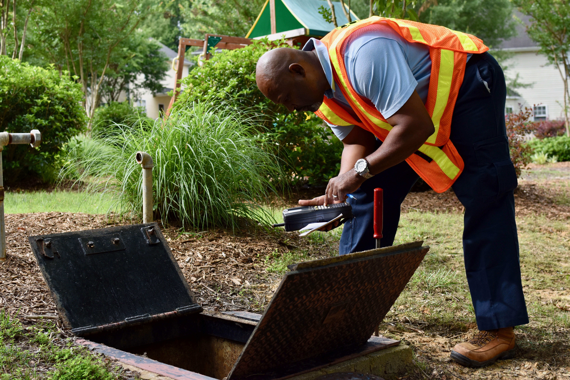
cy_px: 190
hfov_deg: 37.9
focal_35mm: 52
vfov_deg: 25.8
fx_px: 831
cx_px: 285
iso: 320
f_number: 4
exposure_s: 1/800
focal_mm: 35
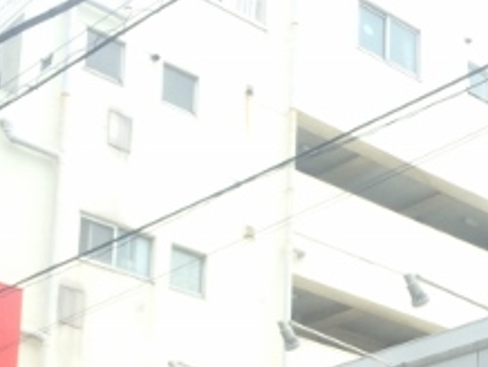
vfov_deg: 16.6
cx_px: 363
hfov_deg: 22.8
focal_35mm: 85
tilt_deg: +12.8
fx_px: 1200
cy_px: 448
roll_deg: +0.7
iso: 32
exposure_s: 1/380
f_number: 2.2
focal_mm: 4.15
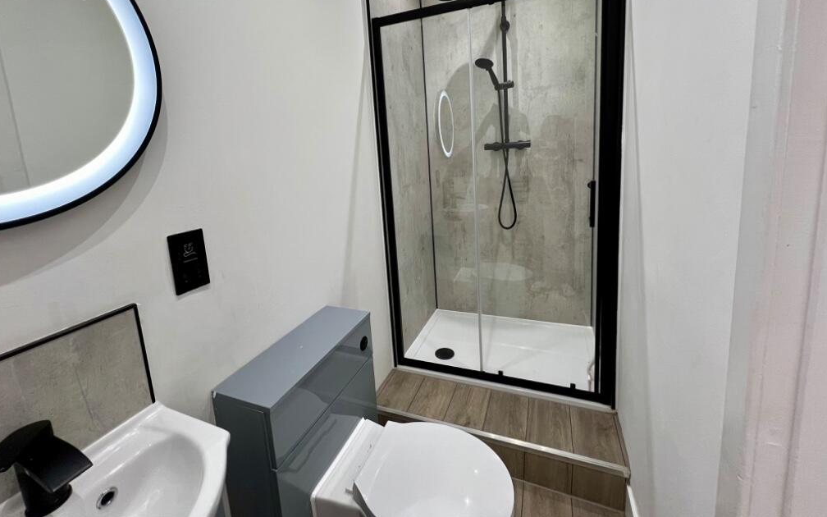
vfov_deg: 77.7
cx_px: 414
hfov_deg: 105.3
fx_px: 316
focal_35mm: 14
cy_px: 204
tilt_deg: -8.8
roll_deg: +3.3
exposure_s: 1/100
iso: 160
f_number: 1.8
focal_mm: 1.57
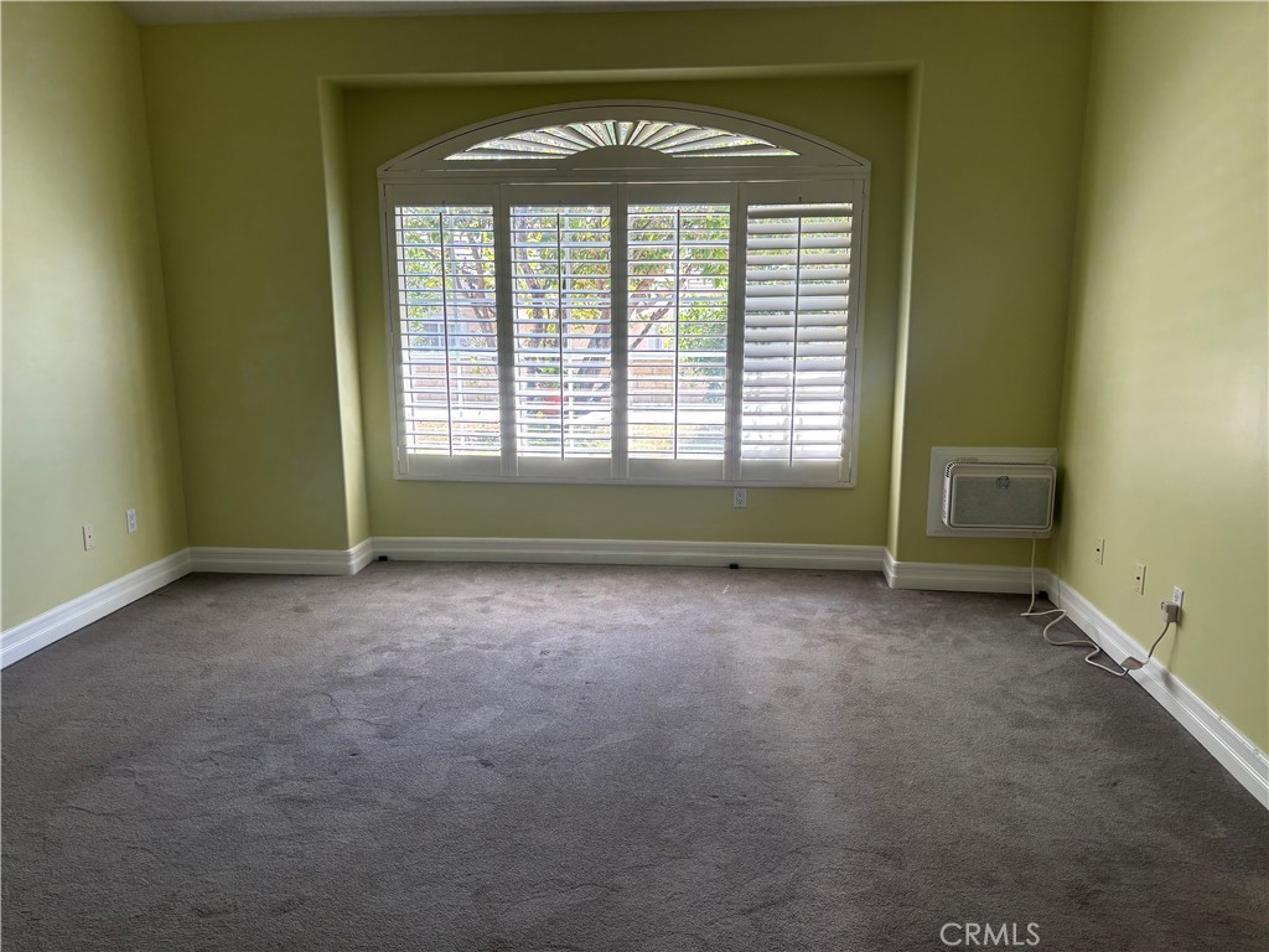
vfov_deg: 53.1
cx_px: 634
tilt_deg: -10.0
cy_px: 476
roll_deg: +0.5
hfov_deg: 67.3
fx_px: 953
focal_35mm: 26
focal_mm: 5.96
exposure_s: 1/121
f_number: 1.6
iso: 64
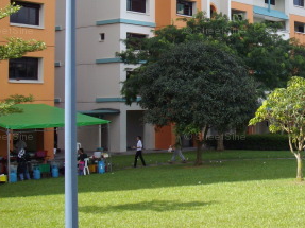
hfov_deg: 26.6
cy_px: 32
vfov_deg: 20.4
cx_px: 264
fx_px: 625
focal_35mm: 71
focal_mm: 6.2
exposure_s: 1/125
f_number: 5.6
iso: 80
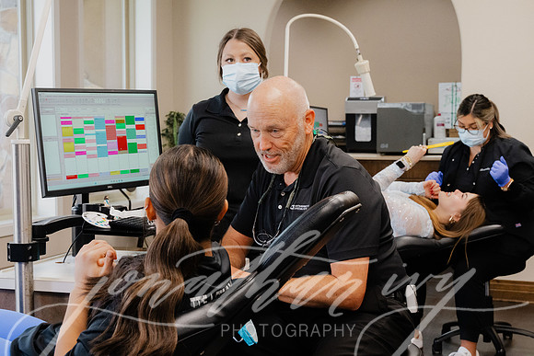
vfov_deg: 24.6
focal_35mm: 55
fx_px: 816
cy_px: 178
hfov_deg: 36.2
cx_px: 267
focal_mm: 55
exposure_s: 1/160
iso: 6400
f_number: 8
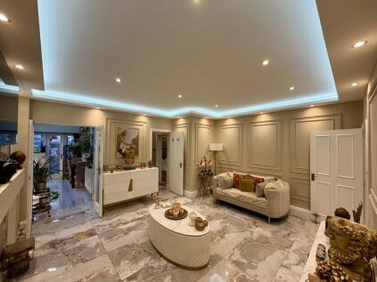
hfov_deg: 102.1
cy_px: 141
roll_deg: -0.1
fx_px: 152
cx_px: 188
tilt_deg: +0.6
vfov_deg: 85.6
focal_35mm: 14
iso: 125
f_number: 2.2
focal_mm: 2.22
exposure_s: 1/100
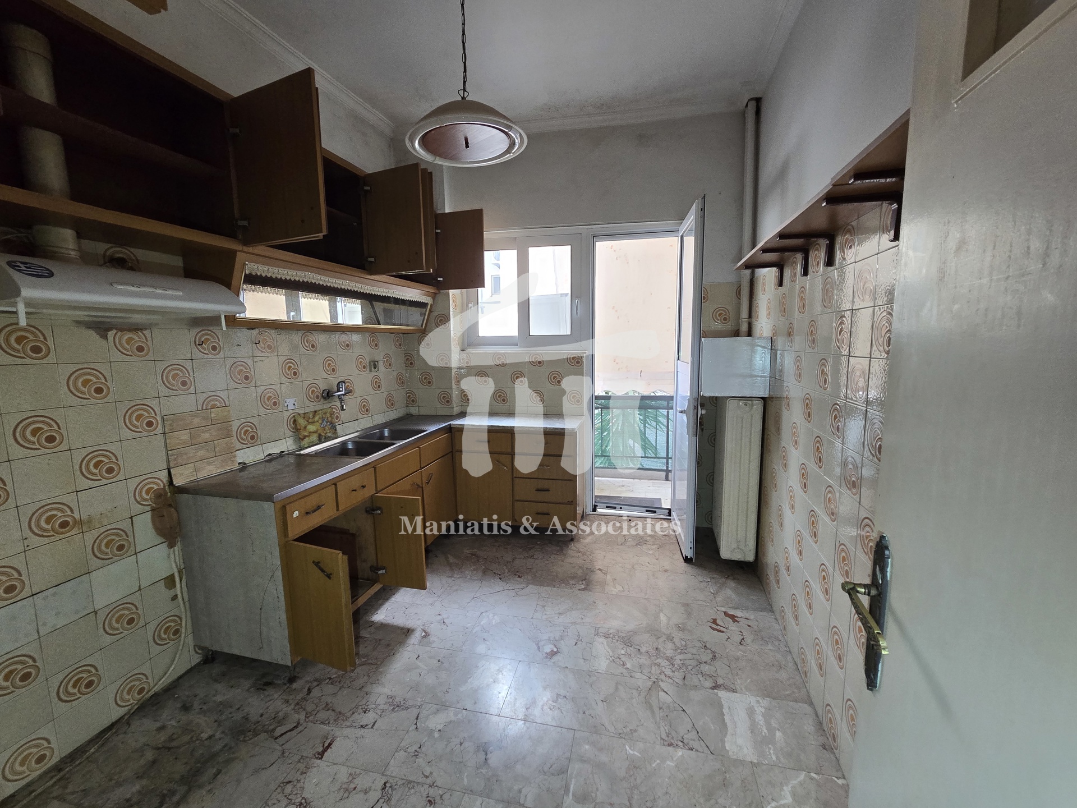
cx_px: 538
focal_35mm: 13
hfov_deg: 106.2
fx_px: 404
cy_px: 404
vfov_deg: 89.9
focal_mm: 2.2
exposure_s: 1/60
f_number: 2.2
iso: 200
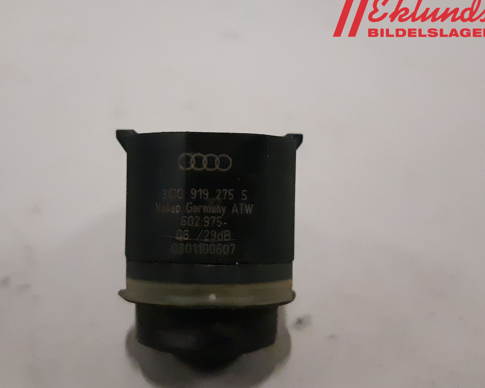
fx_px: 402
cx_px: 226
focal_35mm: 28
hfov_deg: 62.1
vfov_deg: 51.5
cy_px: 193
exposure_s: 1/261
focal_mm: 3.93
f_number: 1.7
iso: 800
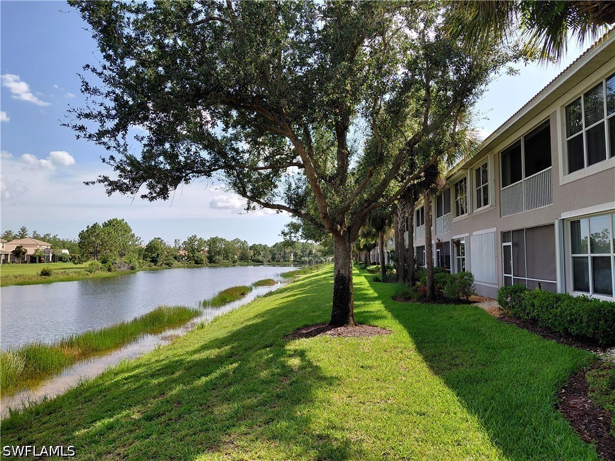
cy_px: 230
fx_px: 444
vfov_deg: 54.9
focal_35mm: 25
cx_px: 308
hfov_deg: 69.4
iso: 50
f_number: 1.8
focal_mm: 4.69
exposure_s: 1/1661
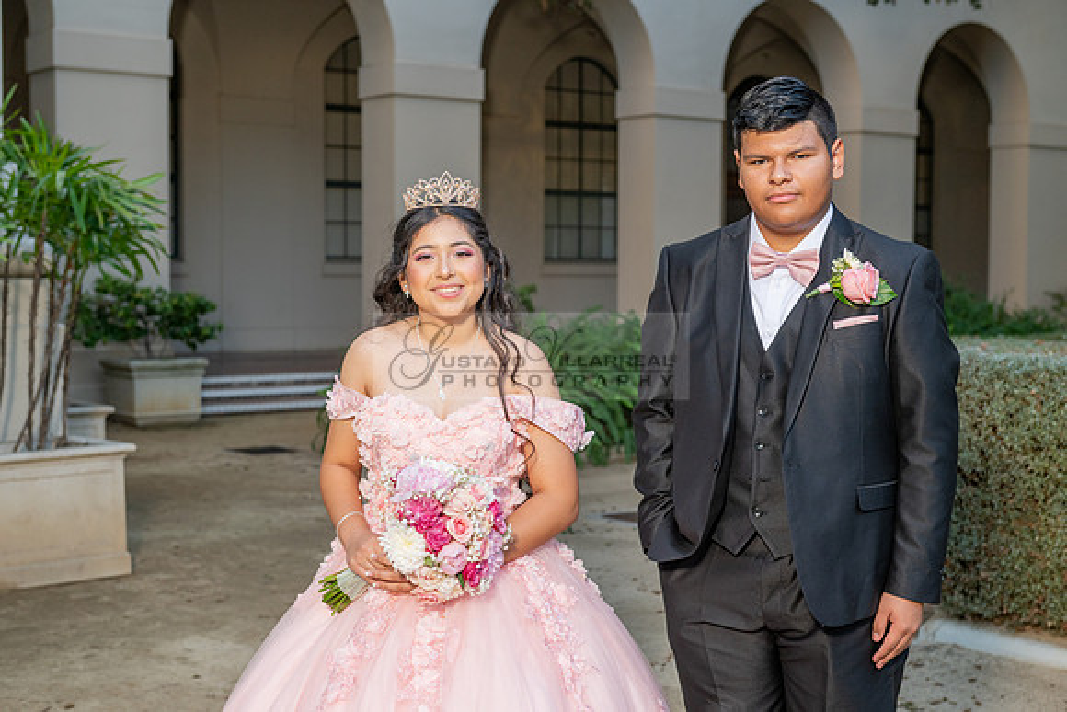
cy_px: 356
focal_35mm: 55
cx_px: 534
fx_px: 1630
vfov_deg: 24.6
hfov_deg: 36.2
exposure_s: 1/200
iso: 320
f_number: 4.5
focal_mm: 55
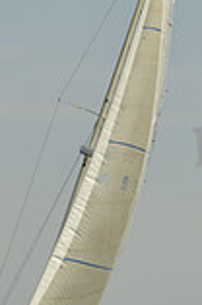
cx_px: 92
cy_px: 43
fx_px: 3195
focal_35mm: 378
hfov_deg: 3.6
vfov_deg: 5.5
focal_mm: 102
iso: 200
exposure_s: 1/1250
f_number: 8
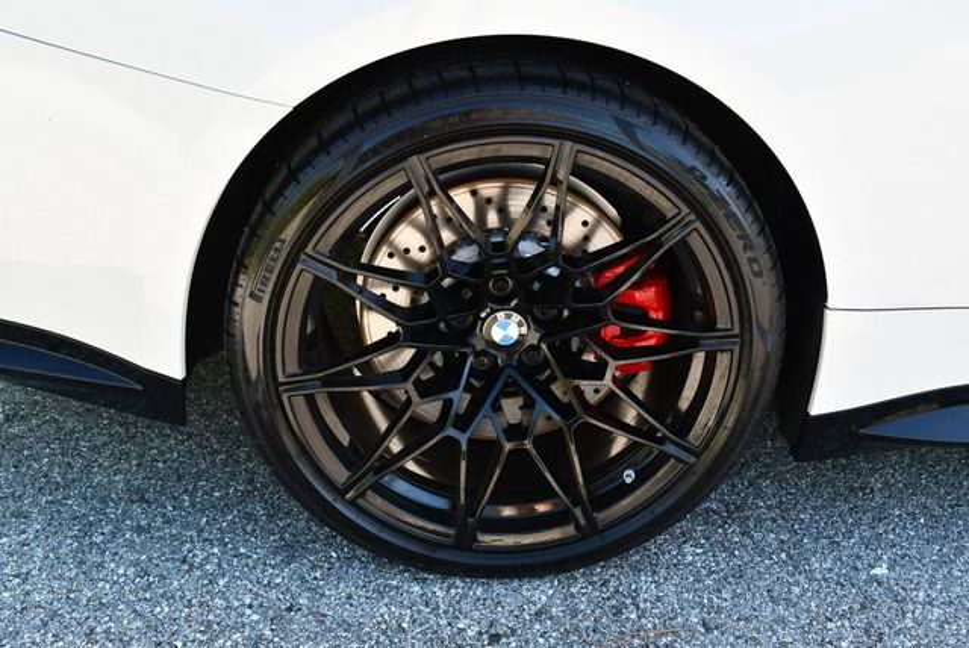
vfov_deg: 33.5
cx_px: 484
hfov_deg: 48.4
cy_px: 324
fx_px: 1078
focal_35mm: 40
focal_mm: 20
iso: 360
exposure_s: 1/250
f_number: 5.6
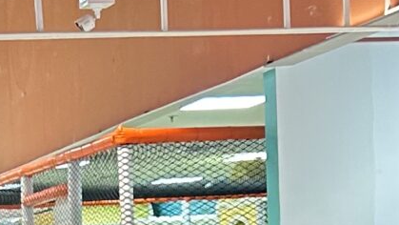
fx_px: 1831
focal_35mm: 173
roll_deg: +4.1
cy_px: 596
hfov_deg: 12.4
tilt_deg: -8.6
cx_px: 65
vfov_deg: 6.6
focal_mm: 5.7
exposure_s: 1/50
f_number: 1.5
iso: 125
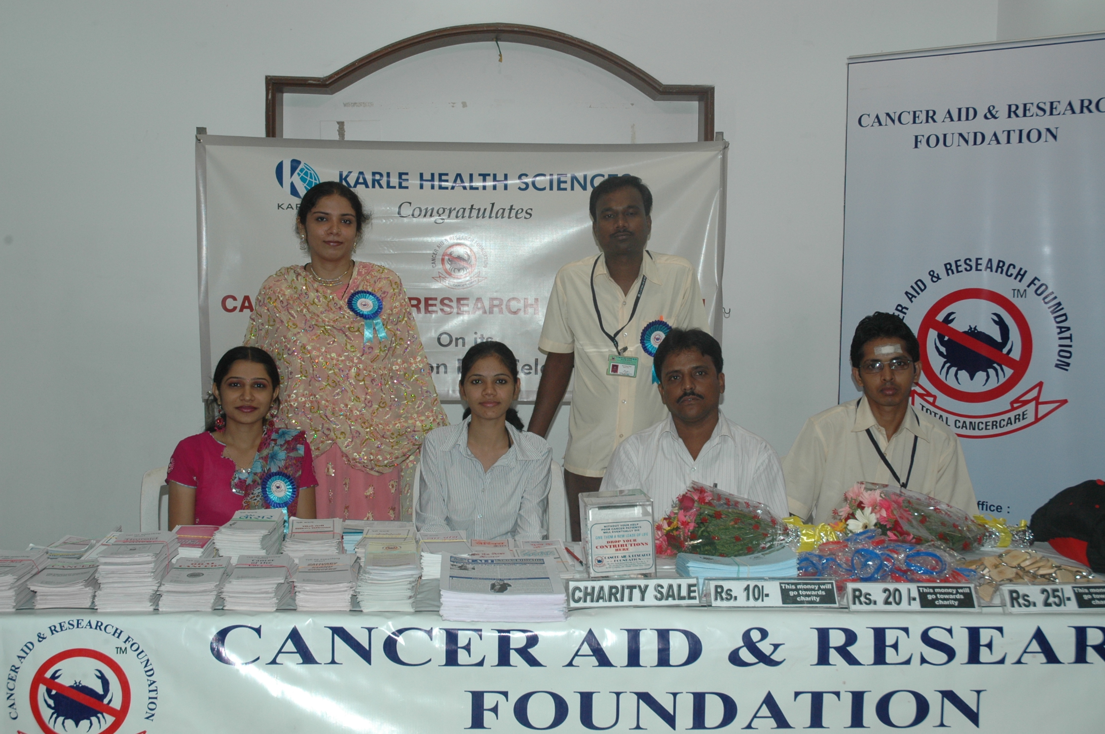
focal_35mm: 44
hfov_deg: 45.0
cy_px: 367
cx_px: 552
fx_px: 1334
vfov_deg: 30.8
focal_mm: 29
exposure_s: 1/125
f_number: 5.6
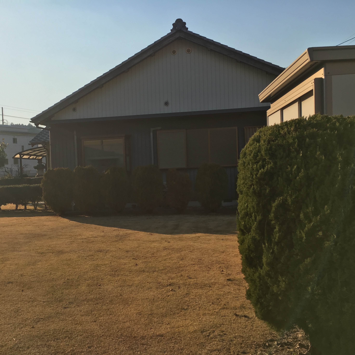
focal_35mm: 35
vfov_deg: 47.2
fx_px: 406
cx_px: 147
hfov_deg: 47.0
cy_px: 182
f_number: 2.2
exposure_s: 1/1603
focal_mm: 4.15
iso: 25
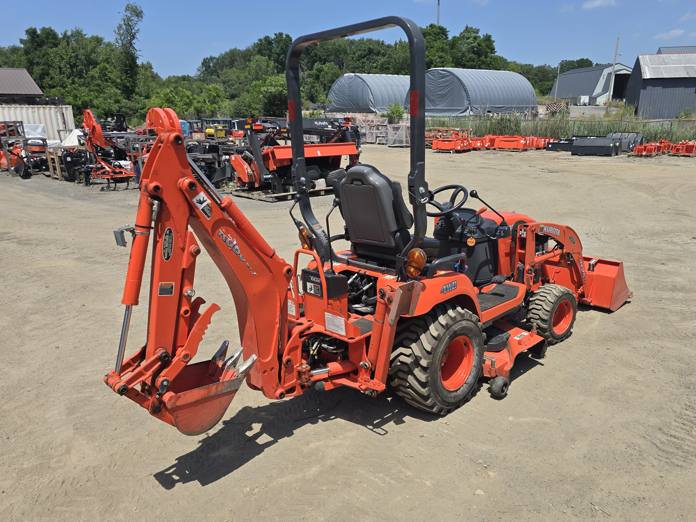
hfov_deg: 69.3
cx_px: 374
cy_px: 268
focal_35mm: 25
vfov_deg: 54.9
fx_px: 503
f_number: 1.7
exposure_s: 1/1108
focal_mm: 6.3
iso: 12
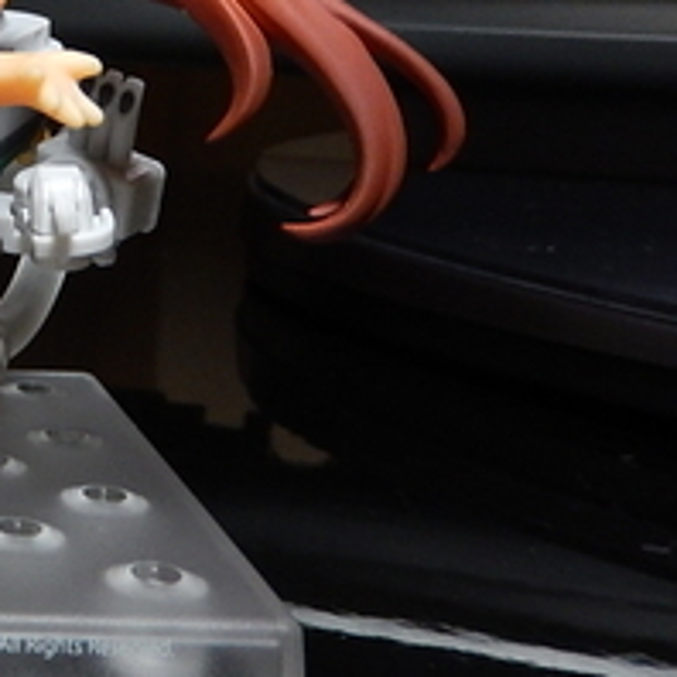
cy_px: 75
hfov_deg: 22.9
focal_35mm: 67
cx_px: -202
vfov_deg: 25.0
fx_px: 1482
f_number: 3.4
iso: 400
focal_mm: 4.5
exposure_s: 1/15
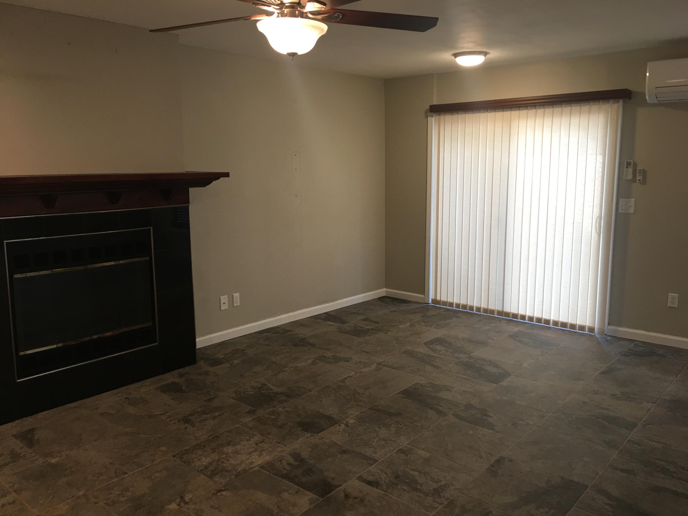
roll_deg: +0.8
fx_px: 576
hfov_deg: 61.7
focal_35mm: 29
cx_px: 344
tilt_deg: -6.7
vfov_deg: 48.2
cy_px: 258
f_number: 2.2
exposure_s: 1/15
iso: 32
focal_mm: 4.15
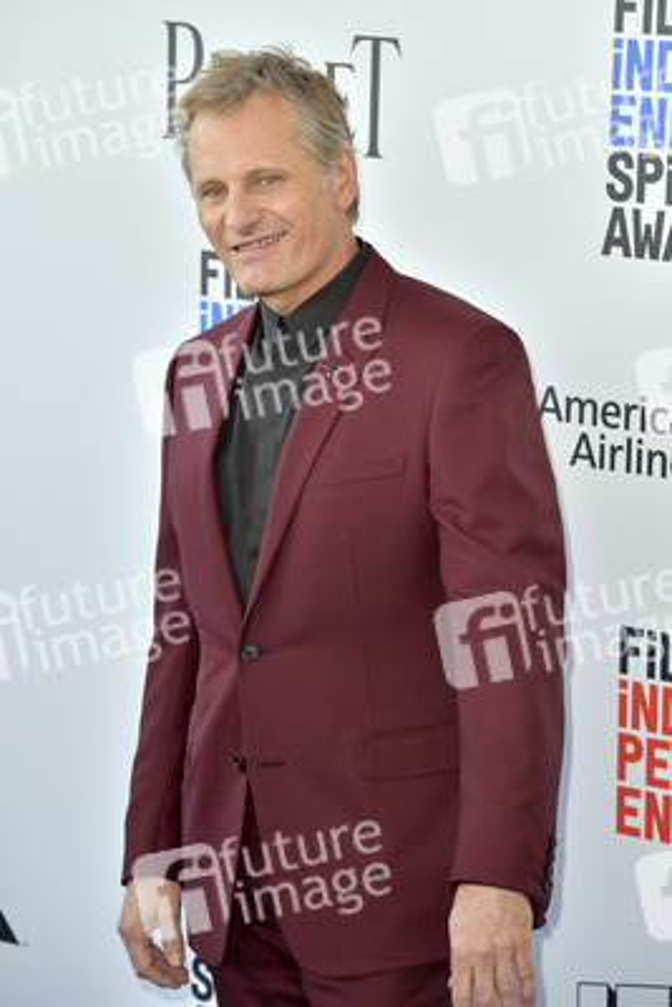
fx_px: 3776
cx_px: 336
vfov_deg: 15.2
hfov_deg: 10.2
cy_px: 504
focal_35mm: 135
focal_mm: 135
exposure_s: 1/320
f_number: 6.3
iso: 500
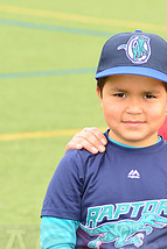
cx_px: 200
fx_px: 2542
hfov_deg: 3.8
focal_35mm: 366
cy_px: 241
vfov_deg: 5.6
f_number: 8
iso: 250
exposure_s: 1/200
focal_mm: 135
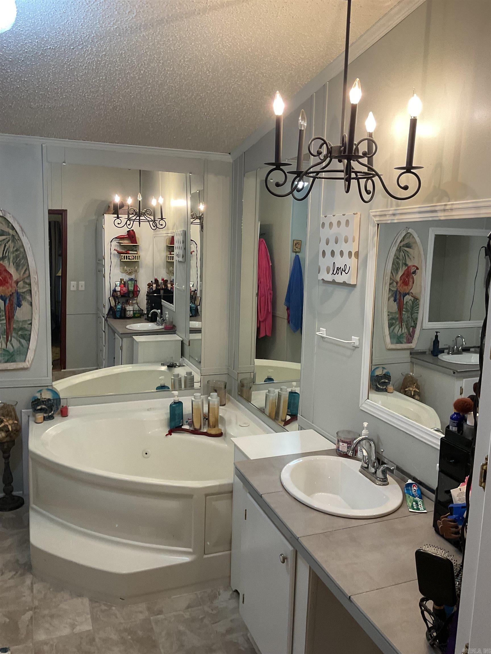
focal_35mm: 29
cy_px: 327
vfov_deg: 61.7
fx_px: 548
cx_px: 246
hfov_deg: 48.2
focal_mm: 3
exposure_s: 1/60
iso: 100
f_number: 1.8
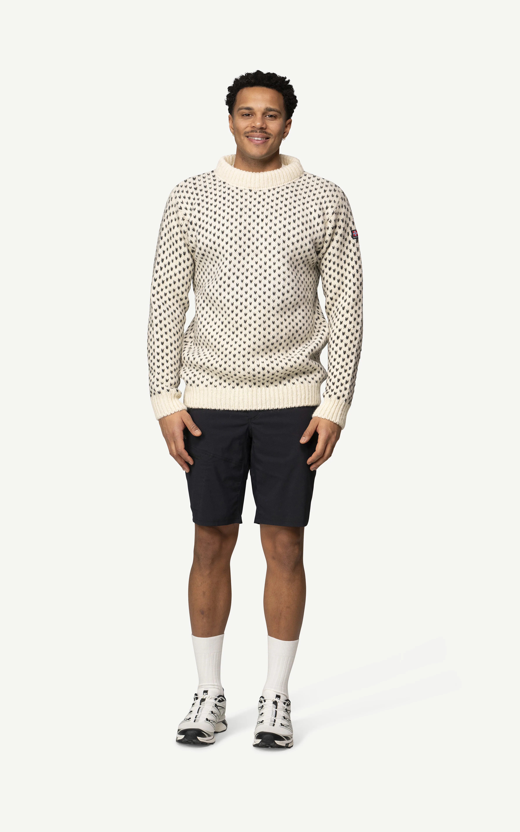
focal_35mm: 72
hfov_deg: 18.1
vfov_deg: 28.6
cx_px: 263
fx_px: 1633
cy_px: 417
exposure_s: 1/80
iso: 500
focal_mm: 70
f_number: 5
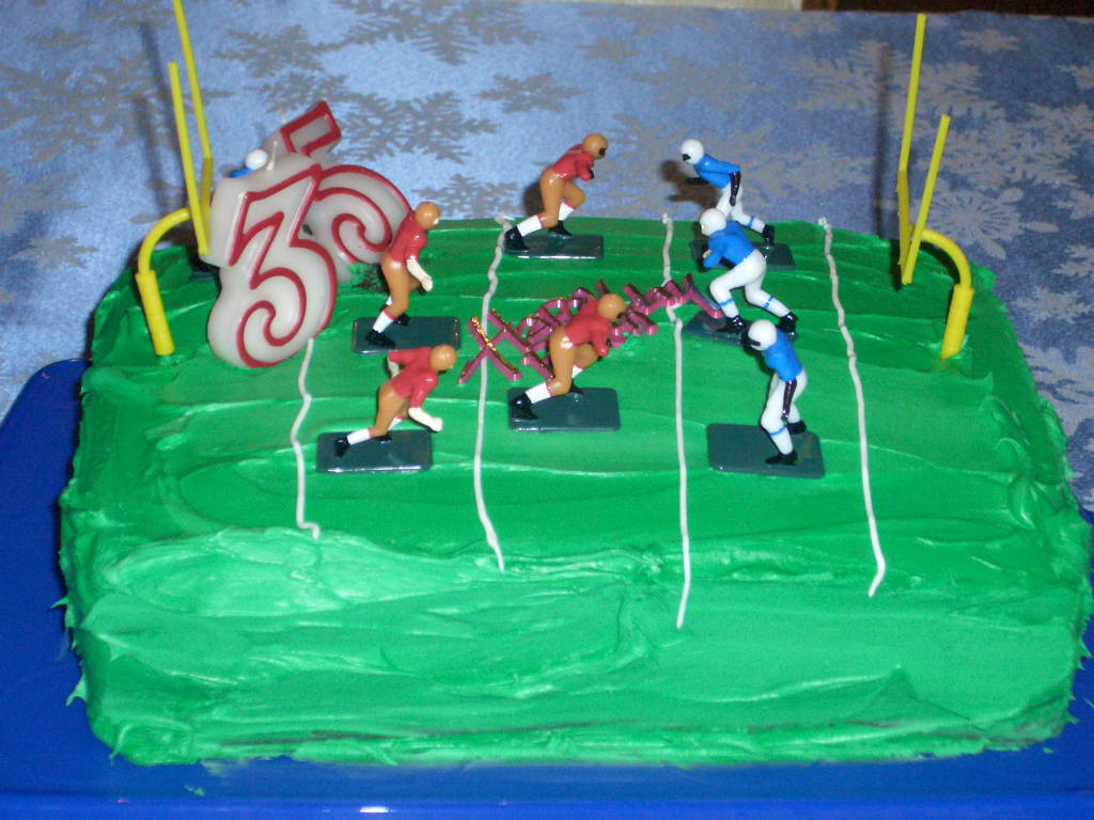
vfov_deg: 16.8
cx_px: 547
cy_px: 410
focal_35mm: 88
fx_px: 2781
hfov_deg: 22.3
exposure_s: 1/60
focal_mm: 14.6
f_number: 4.4
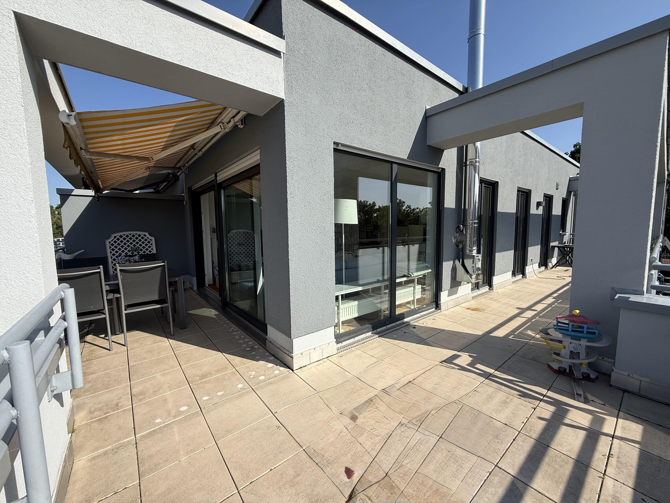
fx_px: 271
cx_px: 335
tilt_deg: -4.9
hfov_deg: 102.1
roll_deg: +0.1
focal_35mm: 14
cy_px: 252
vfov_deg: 85.7
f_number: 2.2
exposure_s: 1/2092
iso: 50
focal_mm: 2.22
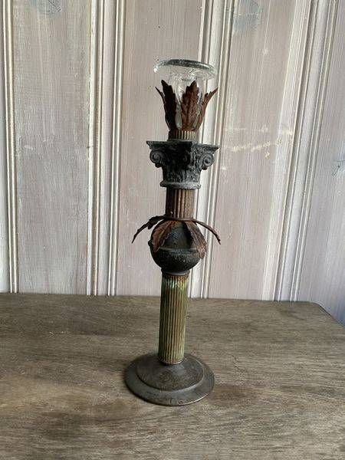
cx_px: 172
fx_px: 346
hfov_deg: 53.1
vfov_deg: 67.3
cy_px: 230
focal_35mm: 26
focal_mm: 4.25
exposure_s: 1/81
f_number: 1.8
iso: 125
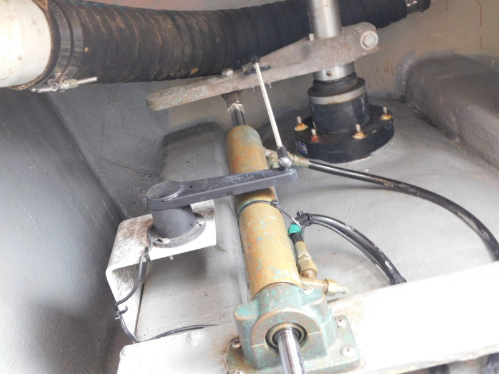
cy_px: 187
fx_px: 519
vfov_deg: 39.7
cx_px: 250
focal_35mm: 36
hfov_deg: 51.4
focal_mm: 6.3
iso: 800
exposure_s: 1/5
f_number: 3.5
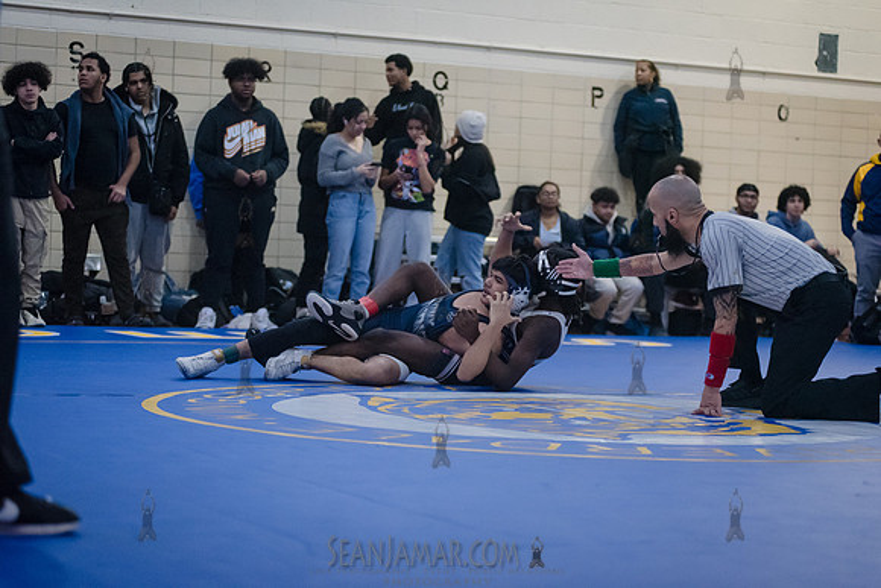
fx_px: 1958
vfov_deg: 17.1
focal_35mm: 80
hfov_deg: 25.4
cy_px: 294
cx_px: 440
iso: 8000
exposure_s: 1/400
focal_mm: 80
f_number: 3.2
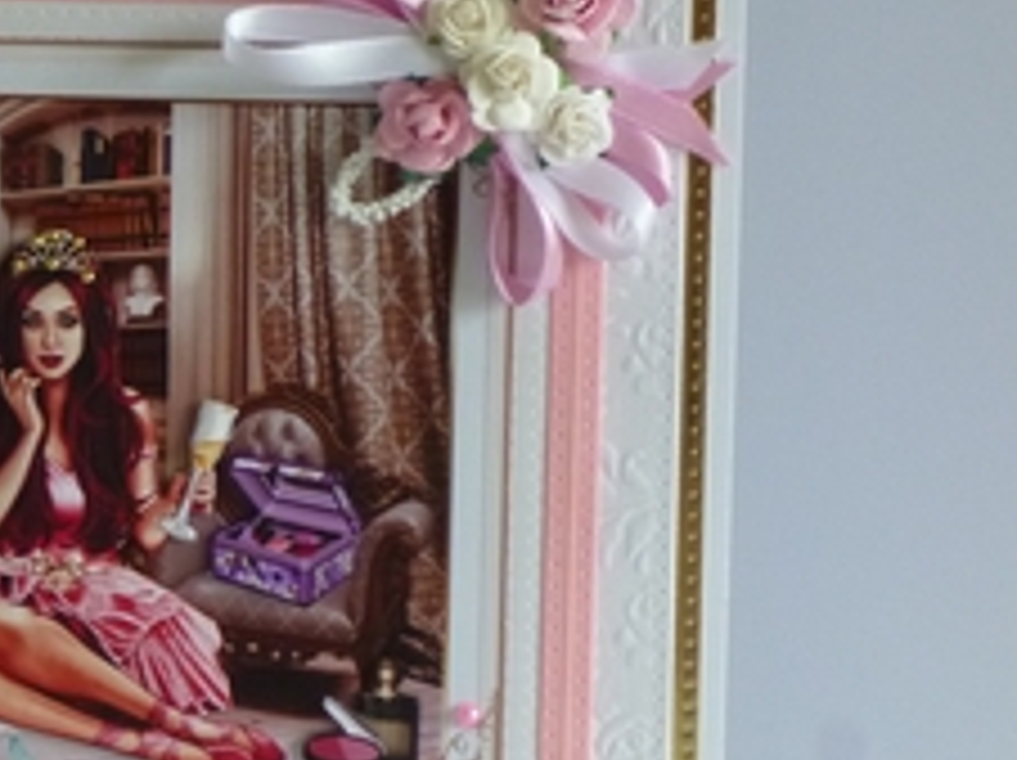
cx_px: 32
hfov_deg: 9.9
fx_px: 5840
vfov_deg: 7.4
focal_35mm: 199
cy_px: 443
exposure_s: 1/60
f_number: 5.3
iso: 400
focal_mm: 17.8
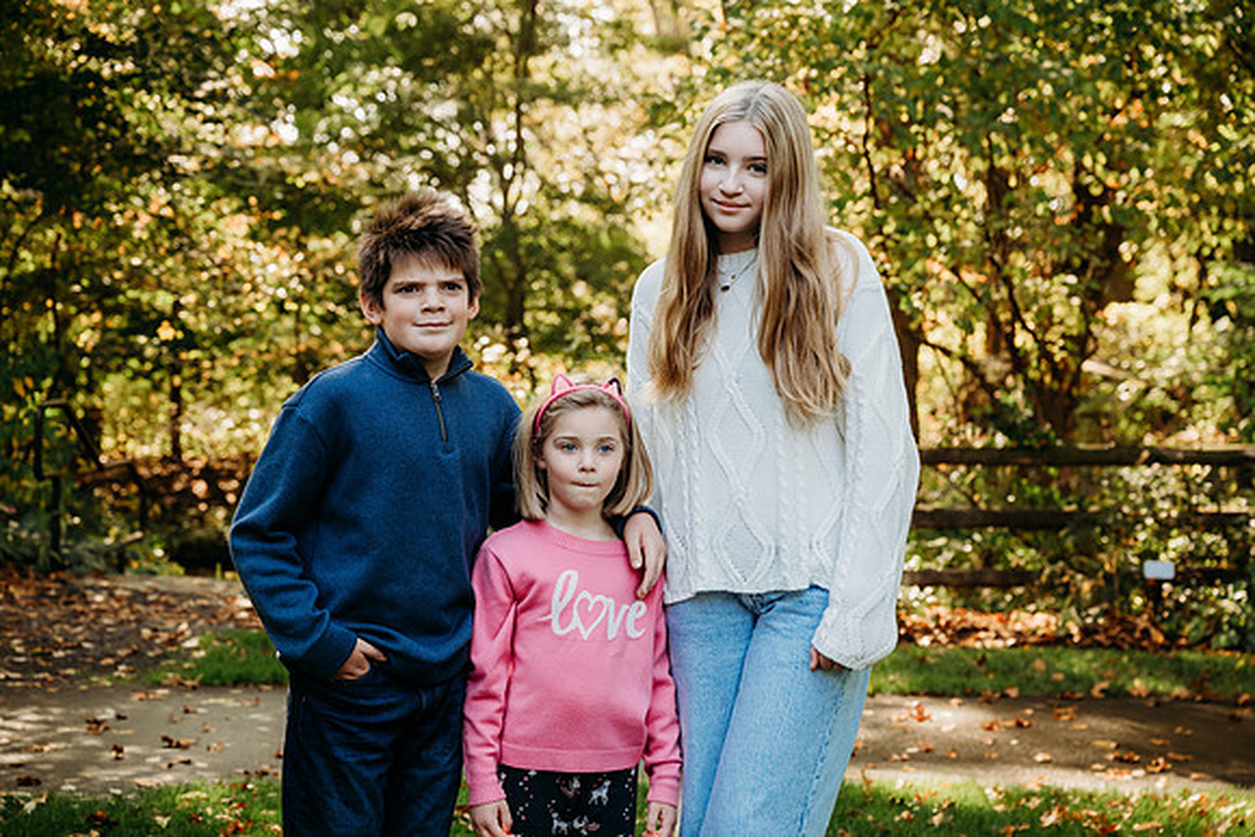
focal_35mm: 69
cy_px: 418
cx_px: 628
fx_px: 2406
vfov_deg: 19.7
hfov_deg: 29.2
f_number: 5
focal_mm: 69
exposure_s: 1/250
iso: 400
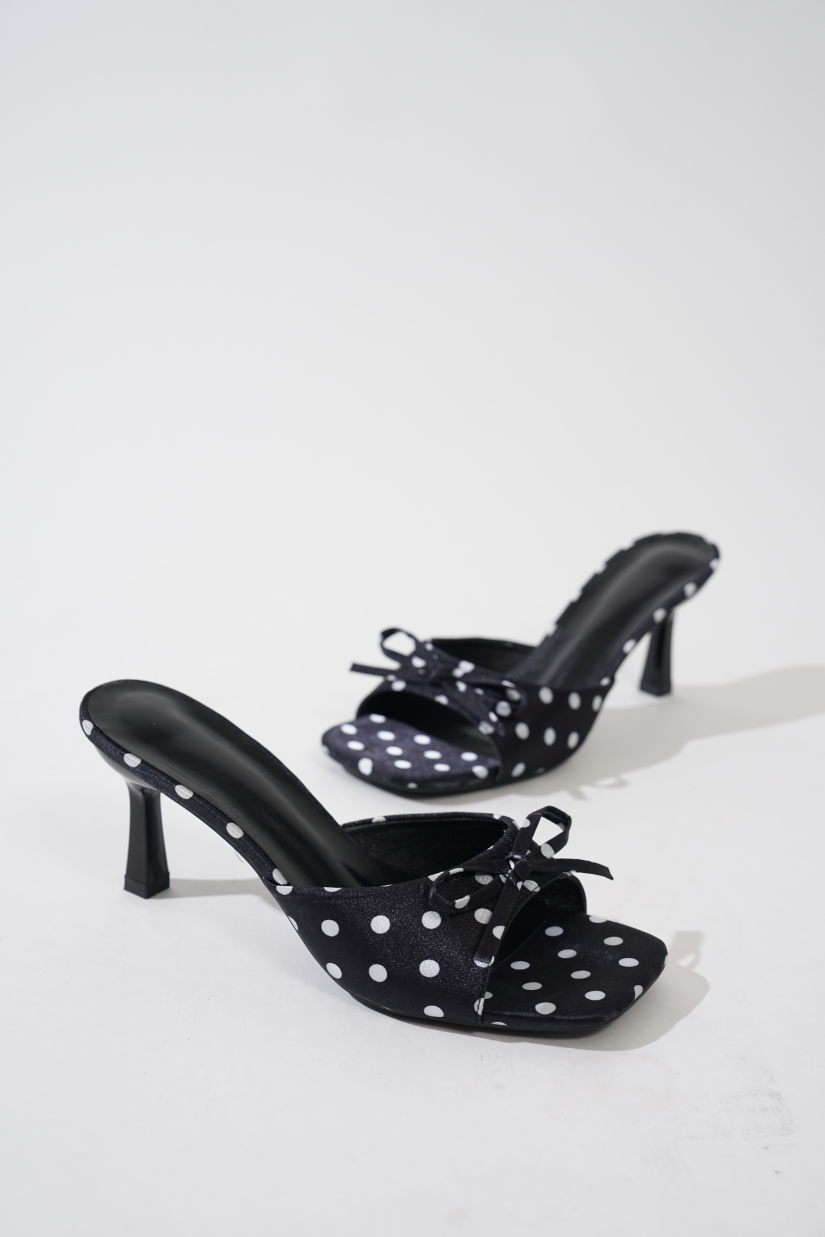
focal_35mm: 51
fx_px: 1752
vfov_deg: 38.9
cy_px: 618
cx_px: 412
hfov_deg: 26.5
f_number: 6.3
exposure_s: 1/100
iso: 200
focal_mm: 51
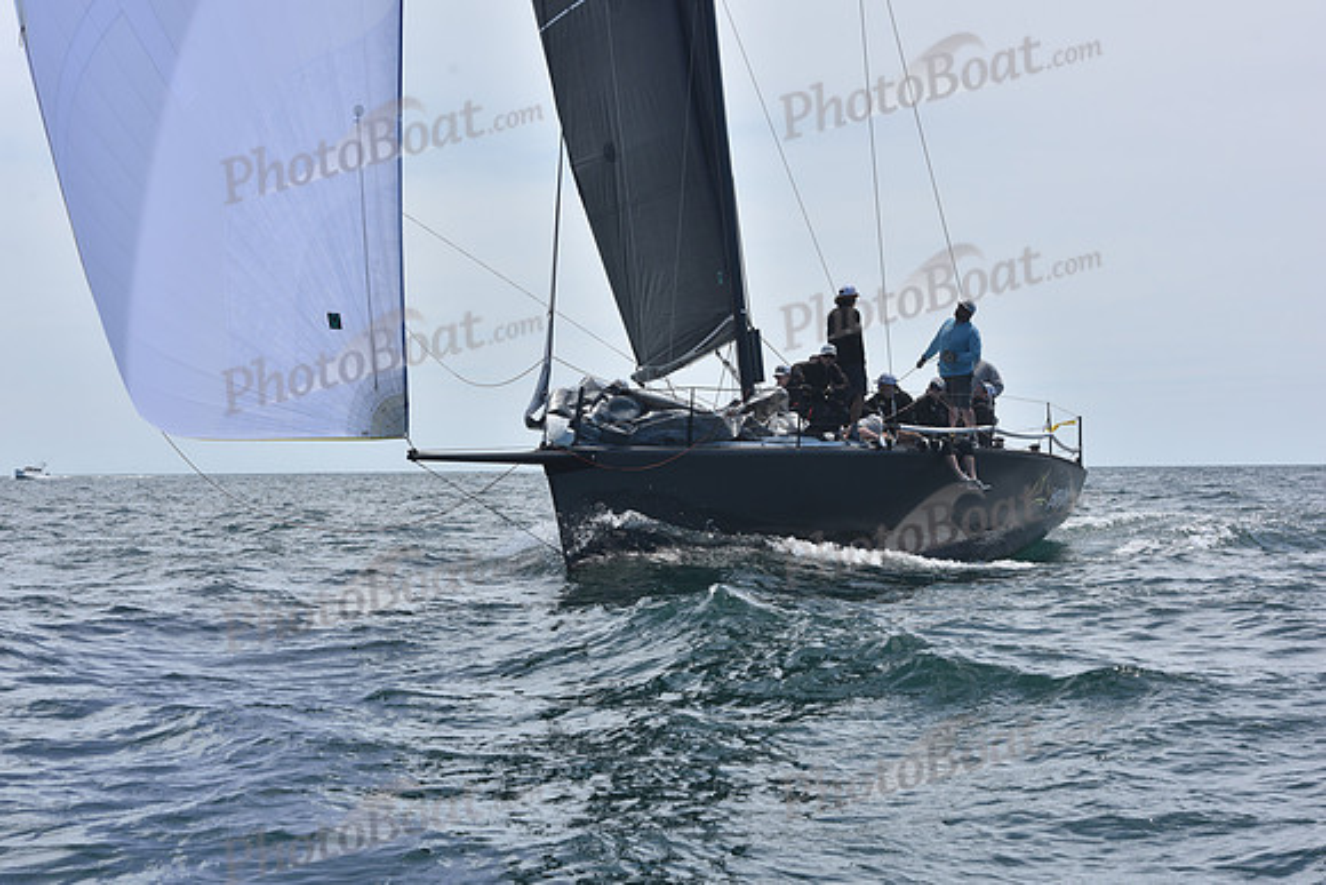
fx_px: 3131
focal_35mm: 85
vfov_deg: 16.1
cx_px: 663
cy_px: 442
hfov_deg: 23.9
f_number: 10
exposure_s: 1/800
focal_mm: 85
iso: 250
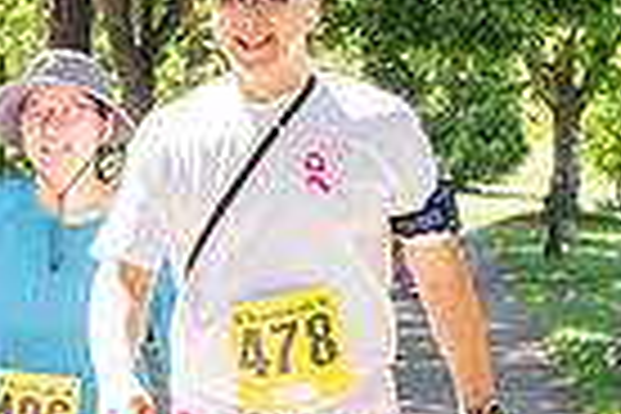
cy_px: 90
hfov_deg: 13.6
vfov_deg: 9.1
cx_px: 248
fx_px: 2605
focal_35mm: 151
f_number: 4
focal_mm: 24
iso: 500
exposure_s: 1/400
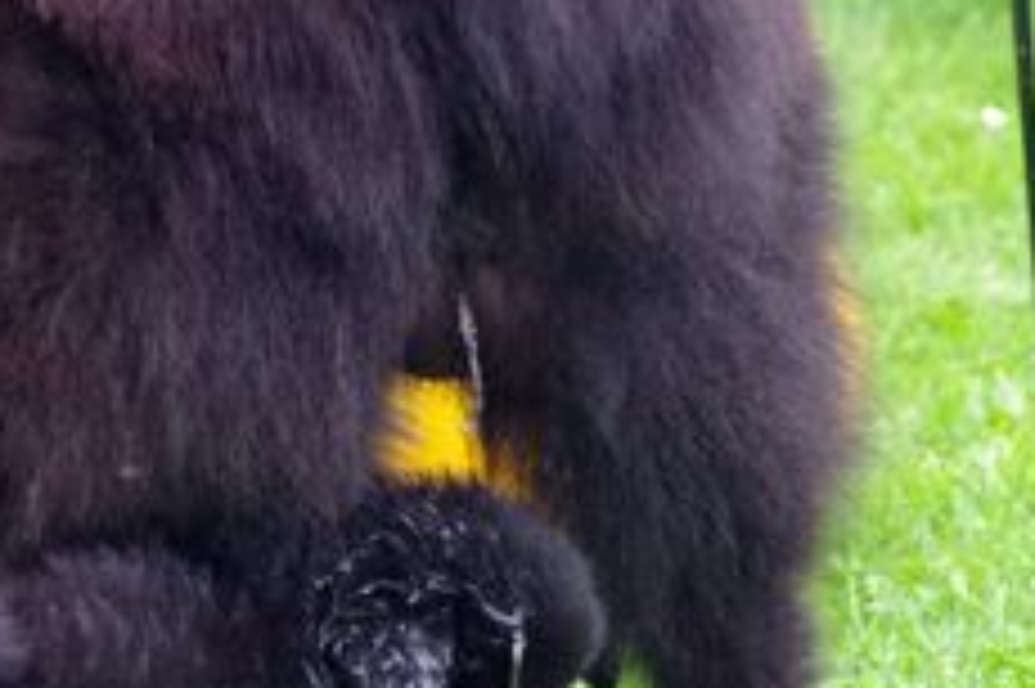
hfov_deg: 3.1
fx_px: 19076
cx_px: 387
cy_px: 429
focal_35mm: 664
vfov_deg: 2.1
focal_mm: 170
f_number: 5.6
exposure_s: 1/250
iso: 6400
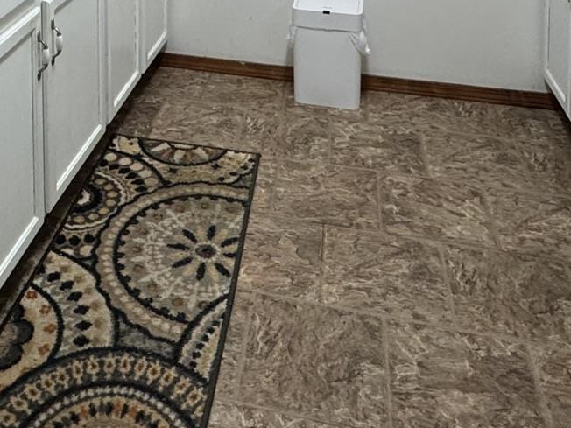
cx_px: 168
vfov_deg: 25.1
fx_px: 726
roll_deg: +0.0
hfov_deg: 42.1
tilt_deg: -2.2
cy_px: -213
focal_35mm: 44
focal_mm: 2.22
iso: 200
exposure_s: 1/120
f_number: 2.2
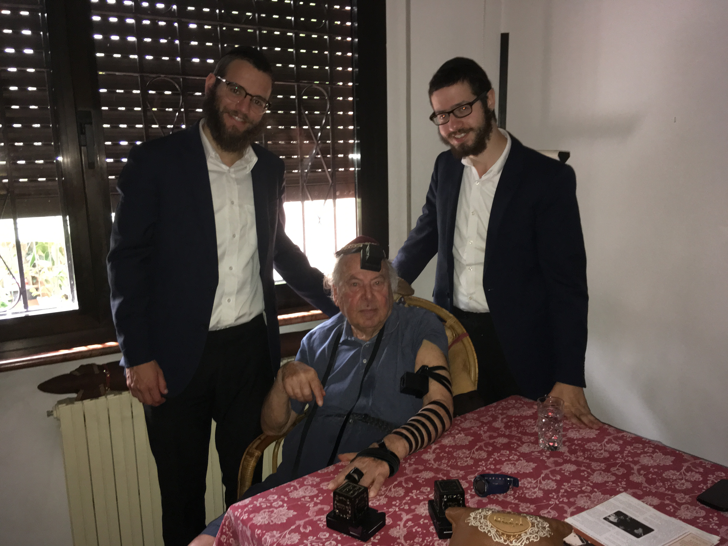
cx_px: 364
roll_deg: +1.4
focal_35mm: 29
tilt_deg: -10.1
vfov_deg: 48.2
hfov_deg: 61.7
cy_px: 273
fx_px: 610
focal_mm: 4.15
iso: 200
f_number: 2.2
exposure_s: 1/17
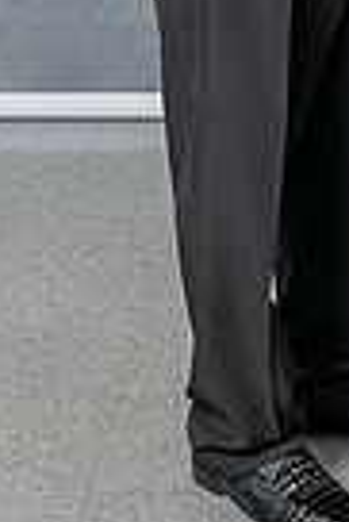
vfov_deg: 12.2
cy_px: -289
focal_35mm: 159
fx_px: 2306
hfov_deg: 8.6
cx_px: 333
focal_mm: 24
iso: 200
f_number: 4
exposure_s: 1/200
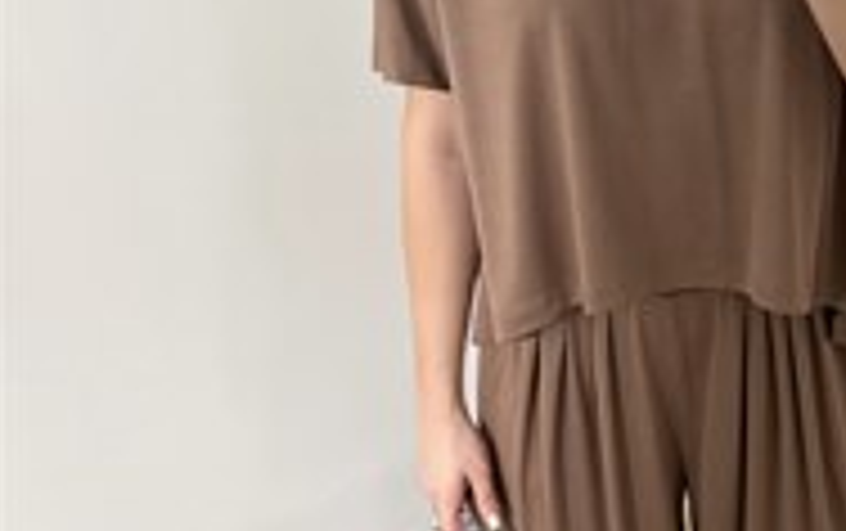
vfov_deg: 23.7
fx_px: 1247
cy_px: 428
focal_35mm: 54
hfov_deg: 36.3
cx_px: 670
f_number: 1.78
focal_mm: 6.76
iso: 200
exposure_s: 1/61
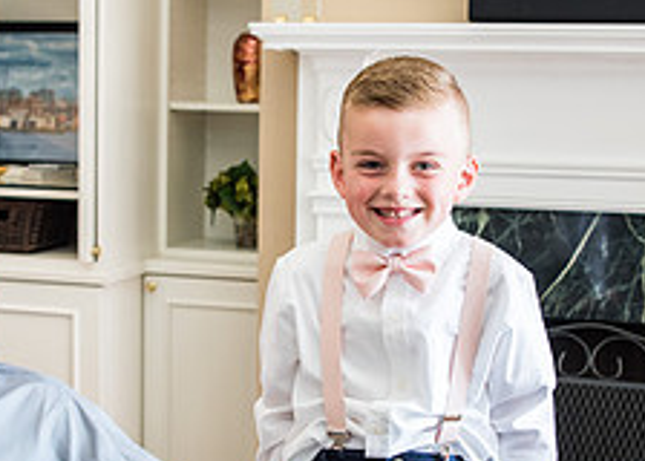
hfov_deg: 30.3
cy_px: 248
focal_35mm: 65
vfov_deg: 21.9
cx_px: 330
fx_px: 1191
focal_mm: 24
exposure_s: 1/100
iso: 560
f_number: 2.8
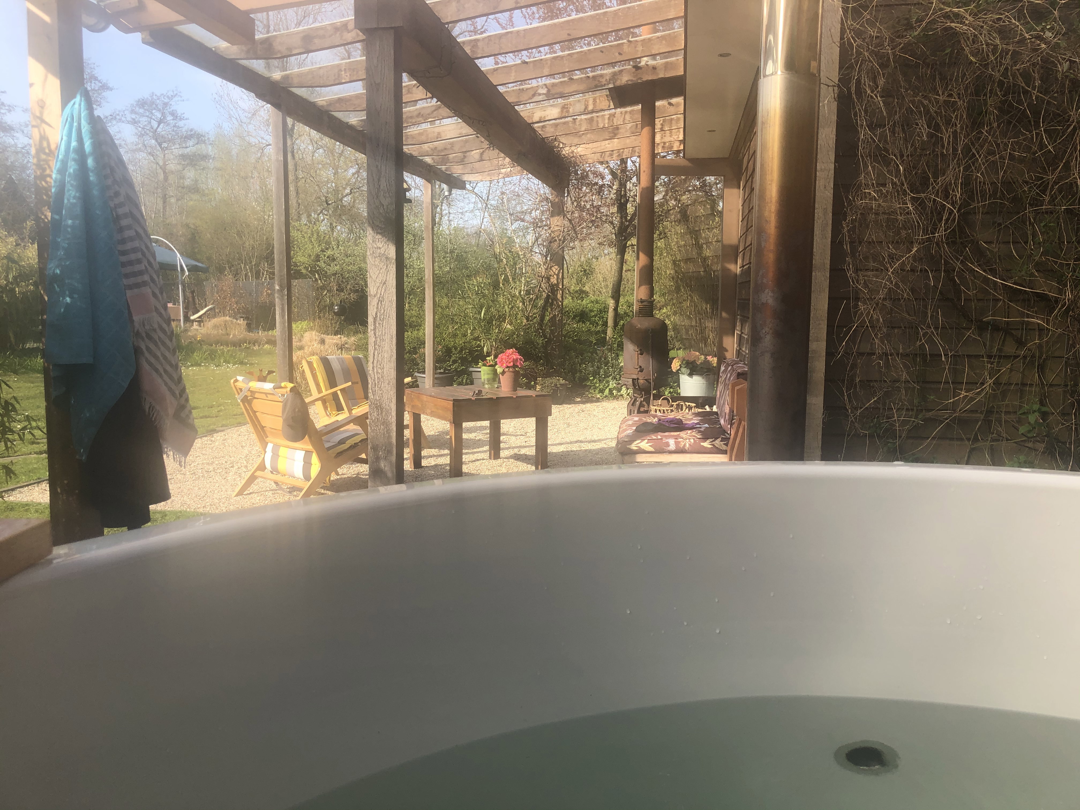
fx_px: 874
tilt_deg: -6.0
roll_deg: -1.4
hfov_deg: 63.4
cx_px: 540
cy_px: 405
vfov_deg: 49.7
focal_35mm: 28
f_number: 1.8
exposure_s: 1/631
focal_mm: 4
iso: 20
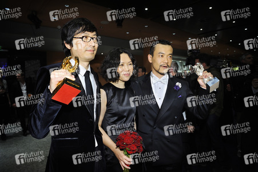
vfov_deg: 53.1
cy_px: 86
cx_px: 129
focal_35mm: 24
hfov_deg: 73.8
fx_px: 172
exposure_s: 1/60
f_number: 4.5
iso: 1000
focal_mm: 24
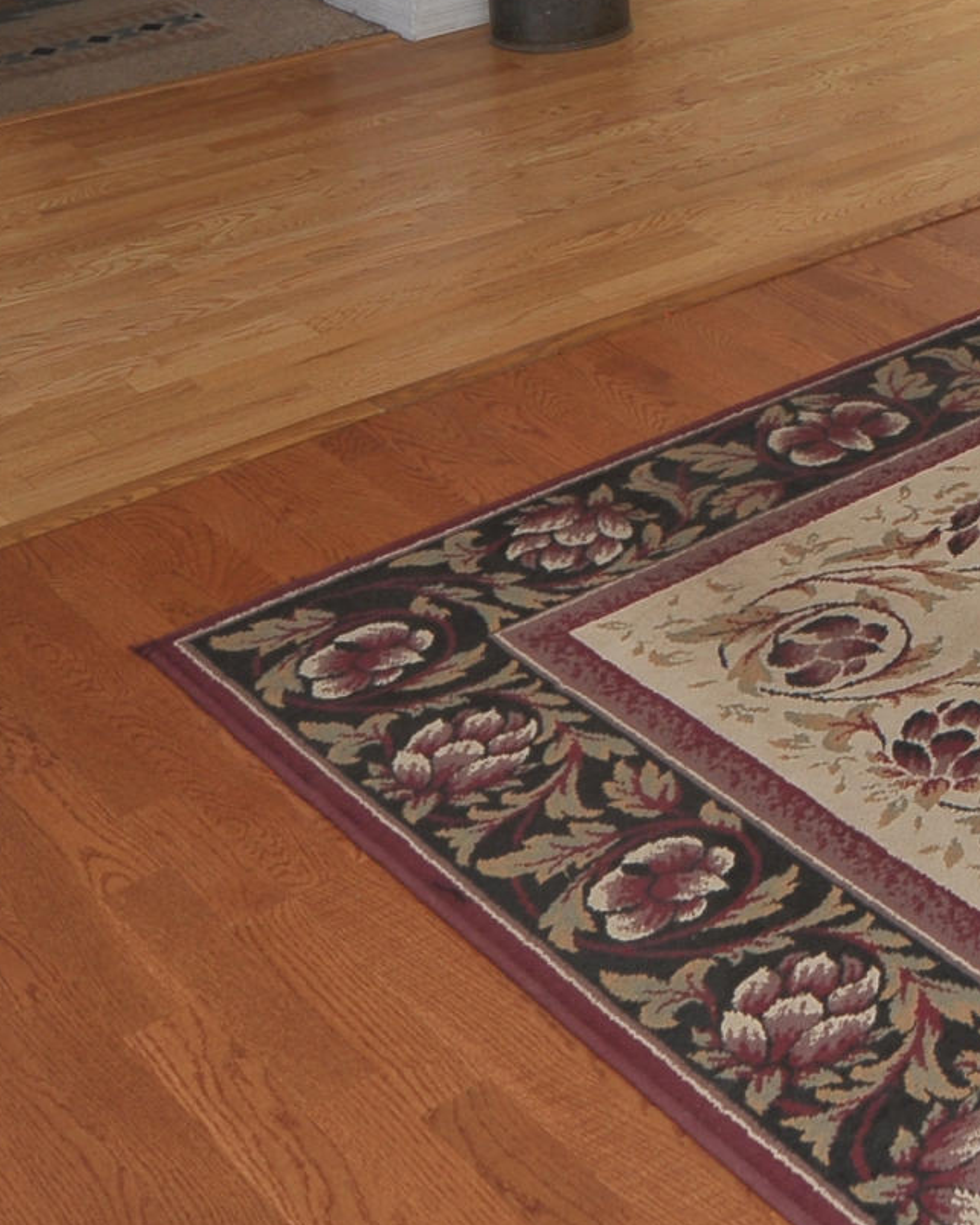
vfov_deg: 27.3
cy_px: -148
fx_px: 2285
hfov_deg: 19.9
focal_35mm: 63
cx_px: 1580
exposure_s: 1/30
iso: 500
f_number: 7.1
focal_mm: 18
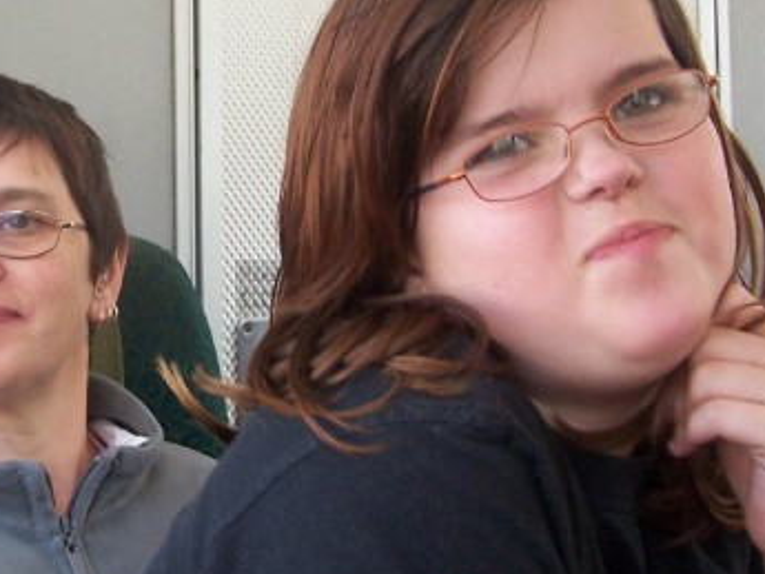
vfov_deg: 16.8
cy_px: 202
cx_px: 177
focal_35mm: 88
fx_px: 1945
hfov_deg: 22.0
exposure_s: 1/30
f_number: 2.8
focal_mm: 6.3
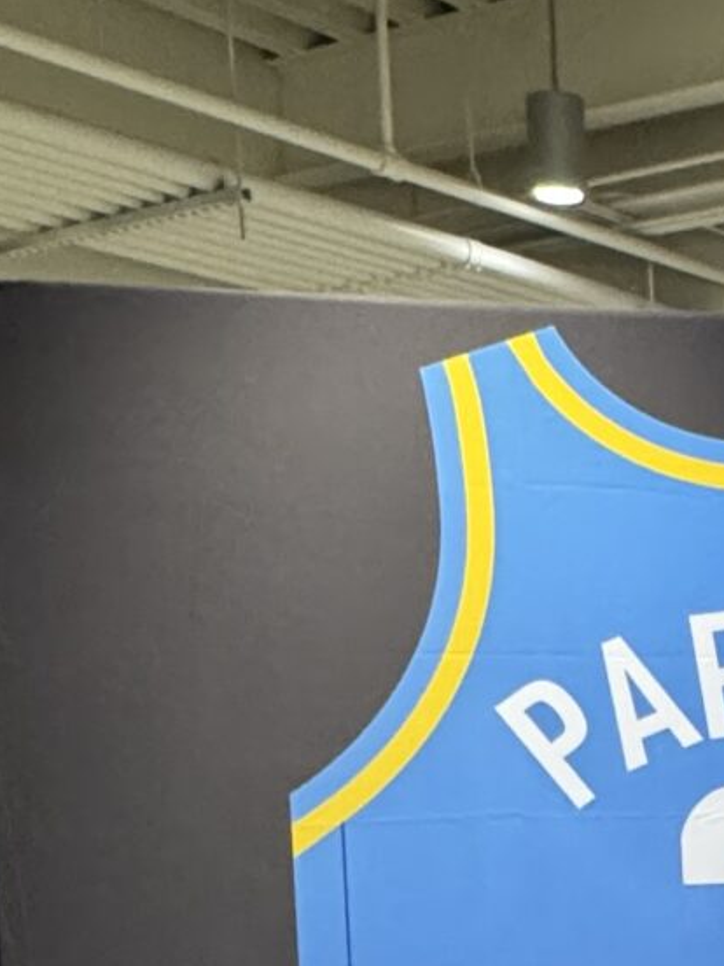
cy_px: 917
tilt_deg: -3.9
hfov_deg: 17.6
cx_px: 1154
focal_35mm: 73
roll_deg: +1.6
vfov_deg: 25.6
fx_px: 2036
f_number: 2.2
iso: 500
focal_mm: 2.22
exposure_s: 1/60
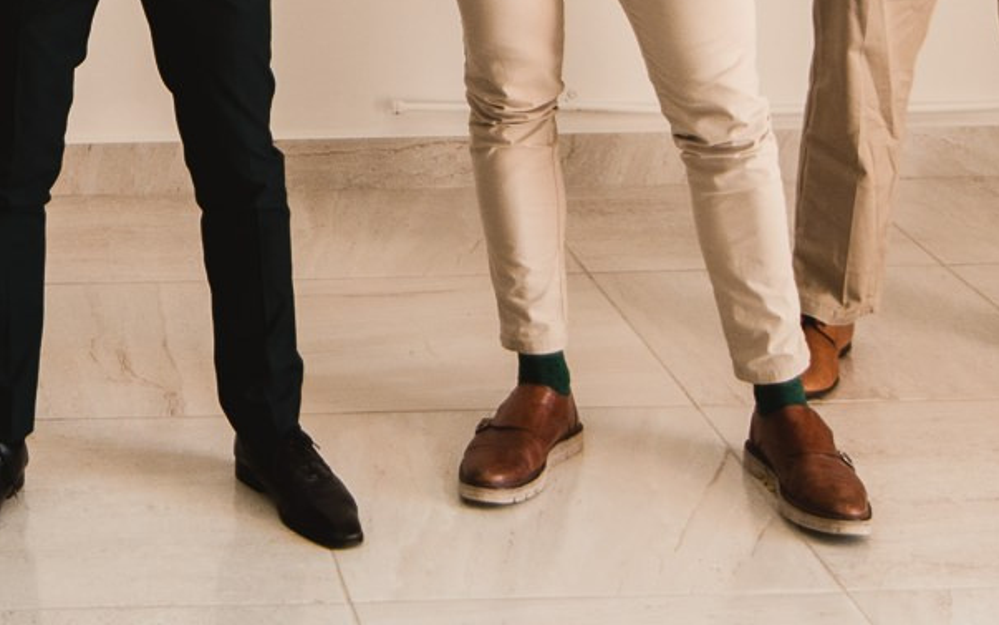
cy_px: -311
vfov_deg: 12.8
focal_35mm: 97
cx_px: -28
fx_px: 2641
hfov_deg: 20.6
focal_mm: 28
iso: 400
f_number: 3.2
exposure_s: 1/400
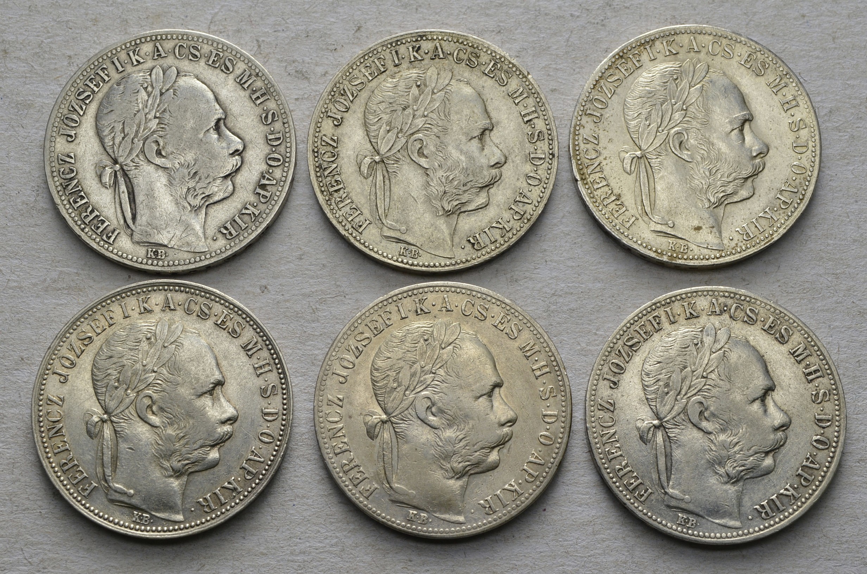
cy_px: 287
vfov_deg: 19.6
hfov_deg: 29.3
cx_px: 434
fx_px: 1658
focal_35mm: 69
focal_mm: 46
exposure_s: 1/250
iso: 400
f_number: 14
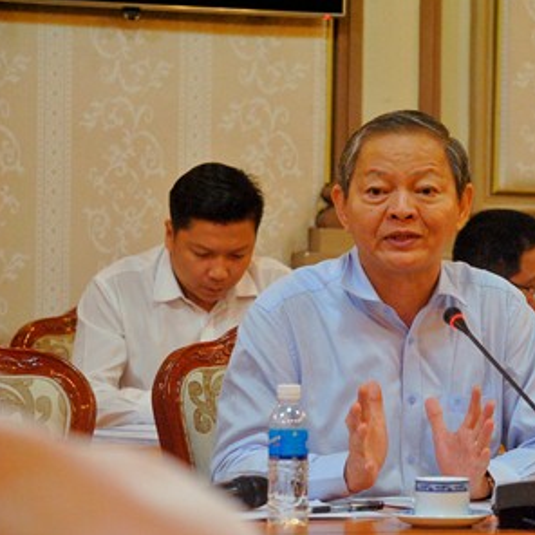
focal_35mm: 166
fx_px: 2903
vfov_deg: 10.5
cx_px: 399
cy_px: 266
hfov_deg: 10.5
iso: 1600
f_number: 6.3
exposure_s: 1/40
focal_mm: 86
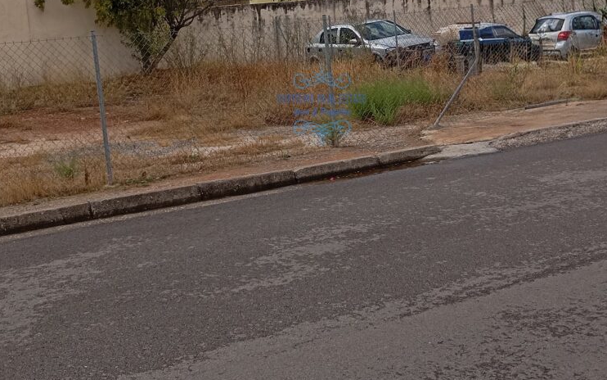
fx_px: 662
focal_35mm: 40
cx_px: 302
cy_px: 84
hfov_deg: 49.3
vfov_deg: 31.3
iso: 103
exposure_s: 1/799
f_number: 1.8
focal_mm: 4.27
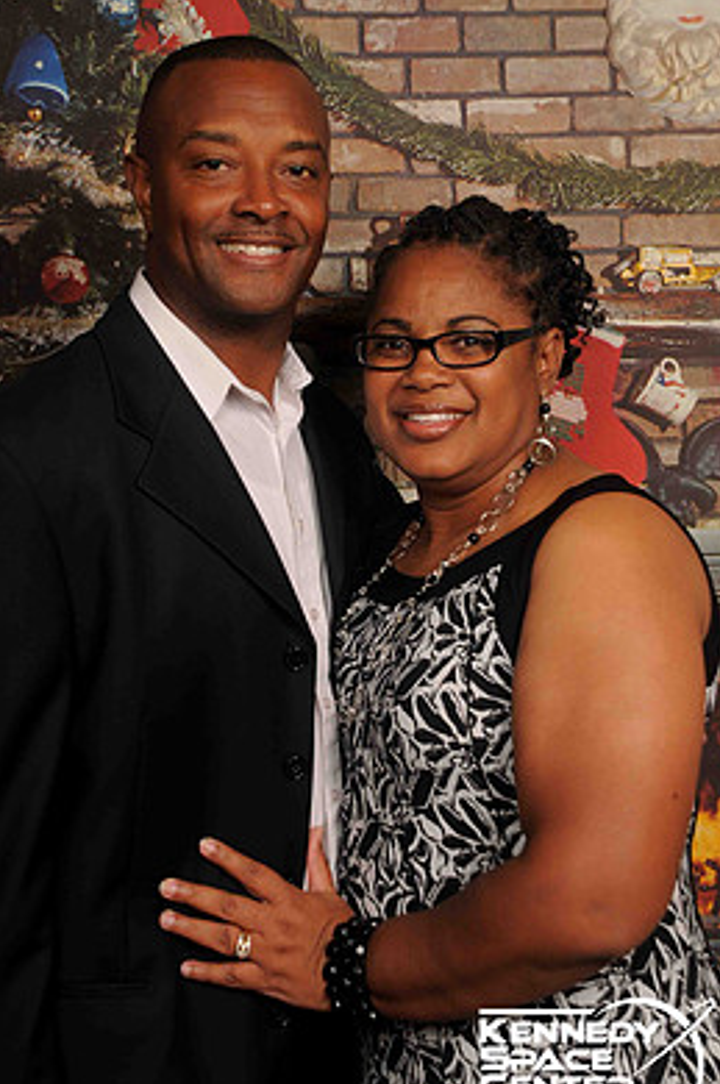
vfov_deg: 33.1
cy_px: 503
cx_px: 324
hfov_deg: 22.3
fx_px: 1822
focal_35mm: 61
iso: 200
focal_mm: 35
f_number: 5.6
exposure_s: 1/125
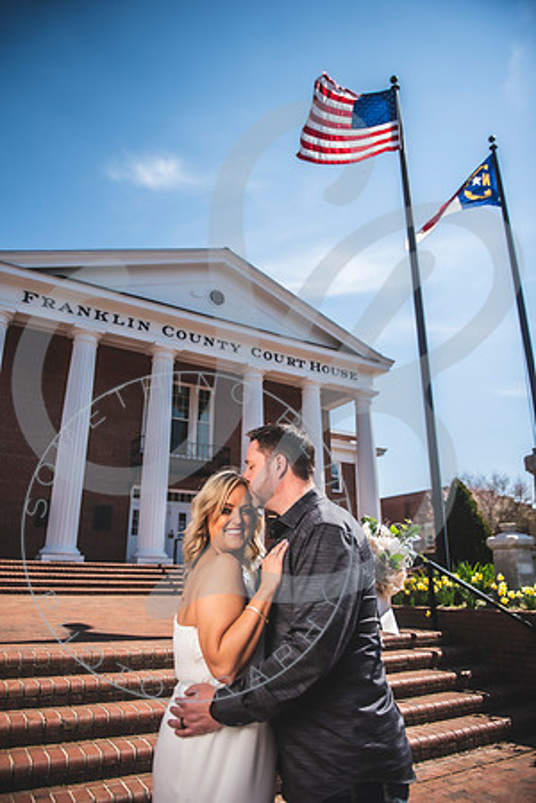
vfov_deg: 73.7
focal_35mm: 24
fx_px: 536
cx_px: 268
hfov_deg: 53.1
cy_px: 402
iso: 100
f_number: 2.8
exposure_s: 1/2500
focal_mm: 24
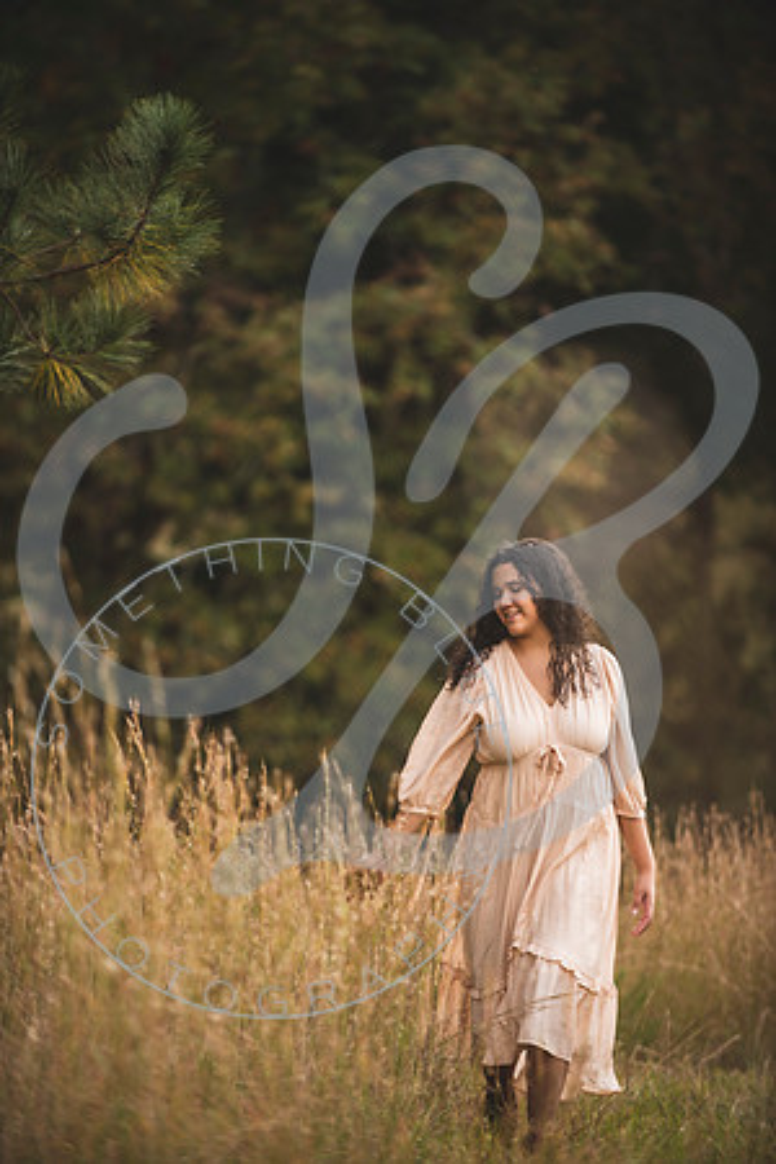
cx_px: 388
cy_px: 582
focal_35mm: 175
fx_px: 5658
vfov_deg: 11.7
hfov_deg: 7.8
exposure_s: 1/400
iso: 400
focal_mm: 175
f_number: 2.8
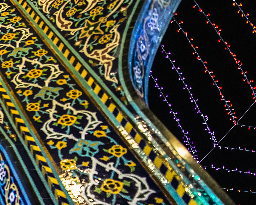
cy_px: 182
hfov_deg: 22.8
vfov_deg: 26.7
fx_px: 417
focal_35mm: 55
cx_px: -184
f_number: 3.2
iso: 1000
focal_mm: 14
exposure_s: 1/60
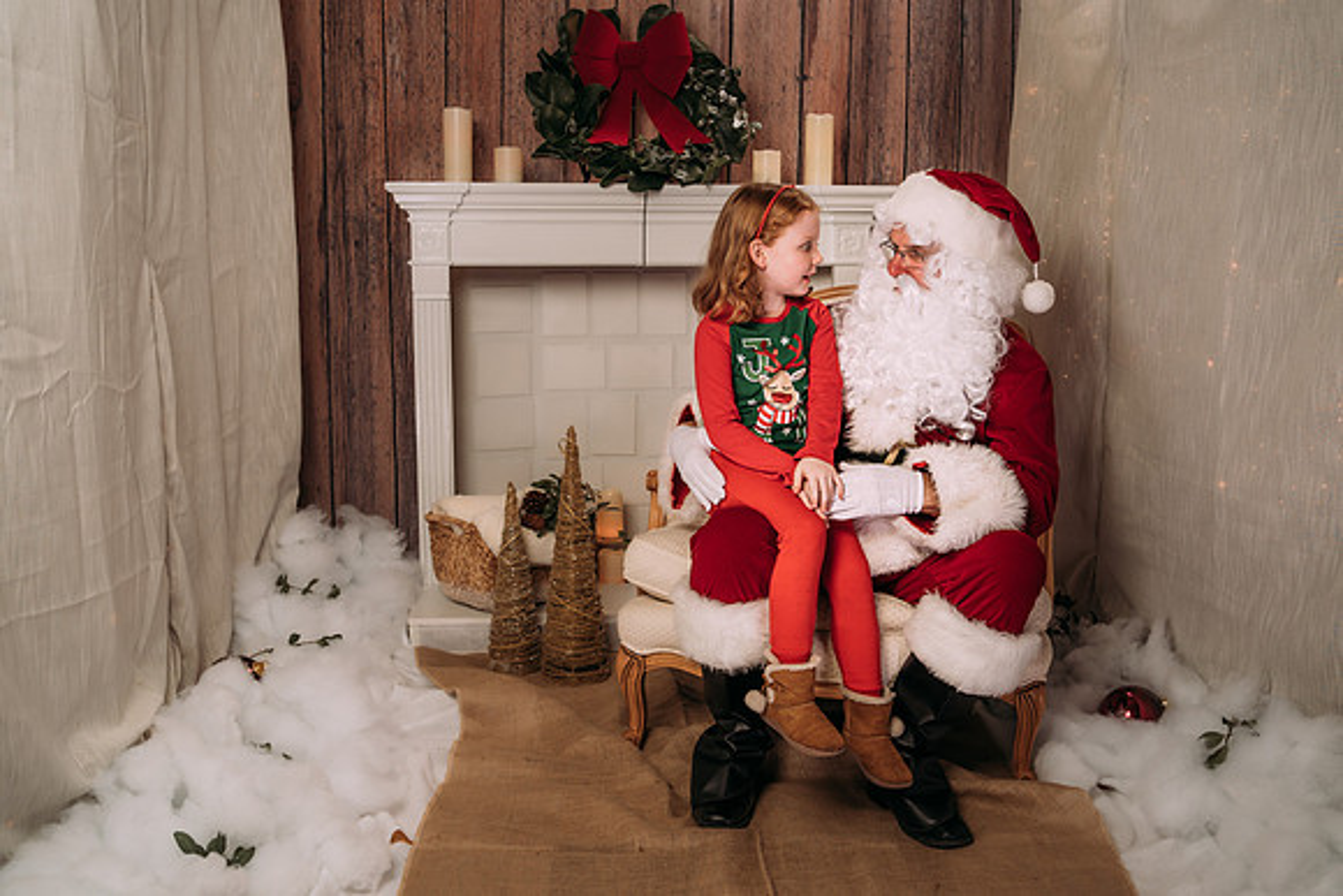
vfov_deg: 35.2
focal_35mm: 38
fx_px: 1414
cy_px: 453
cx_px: 687
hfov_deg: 50.8
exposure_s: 1/100
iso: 100
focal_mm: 35
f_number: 5.6
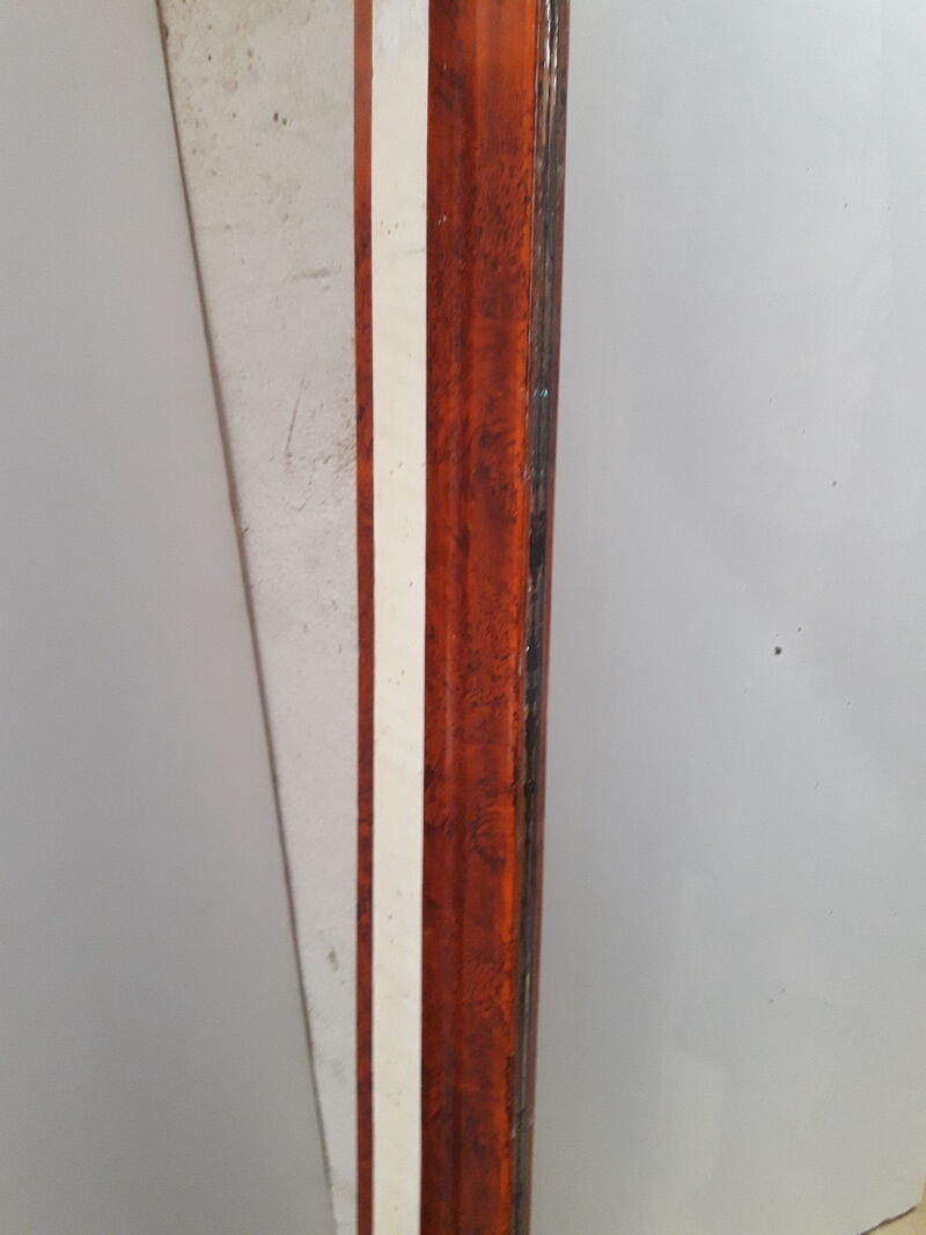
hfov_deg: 49.7
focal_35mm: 28
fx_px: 999
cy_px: 618
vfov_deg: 63.4
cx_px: 463
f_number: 1.9
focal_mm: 3.7
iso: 250
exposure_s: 1/17
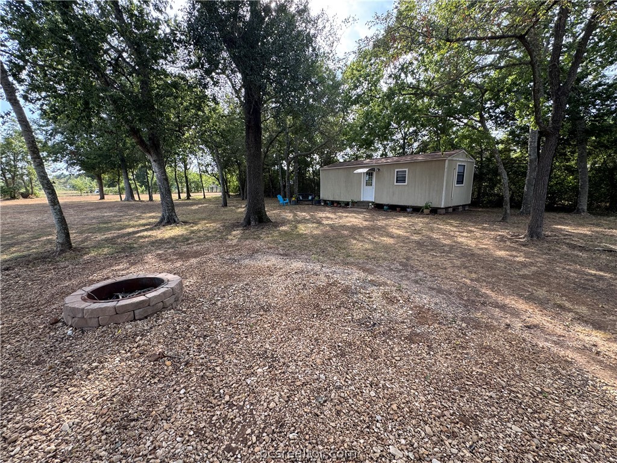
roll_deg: +0.9
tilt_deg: -12.4
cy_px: 232
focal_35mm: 14
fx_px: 250
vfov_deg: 85.7
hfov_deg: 102.1
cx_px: 308
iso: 40
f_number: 2.2
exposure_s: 1/163
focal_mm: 2.22
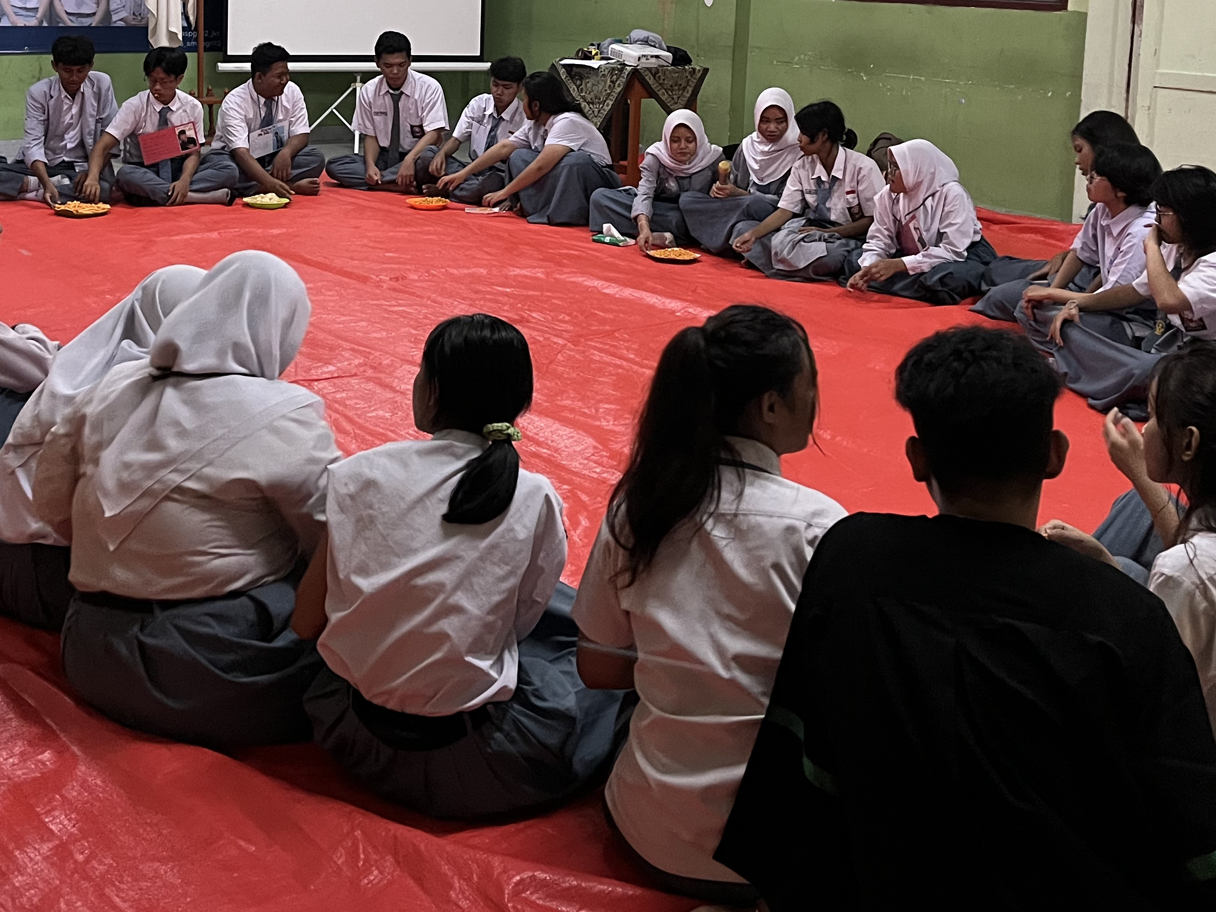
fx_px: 1616
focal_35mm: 46
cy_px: 116
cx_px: 523
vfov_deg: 30.3
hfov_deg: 41.1
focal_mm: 5.1
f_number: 1.6
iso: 400
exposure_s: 1/33
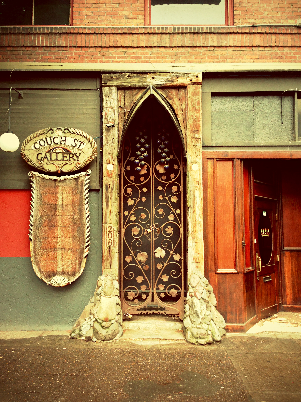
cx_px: 150
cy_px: 201
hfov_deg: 42.9
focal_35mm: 33
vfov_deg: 55.4
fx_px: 383
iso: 64
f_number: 2.4
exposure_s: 1/60
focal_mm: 4.13
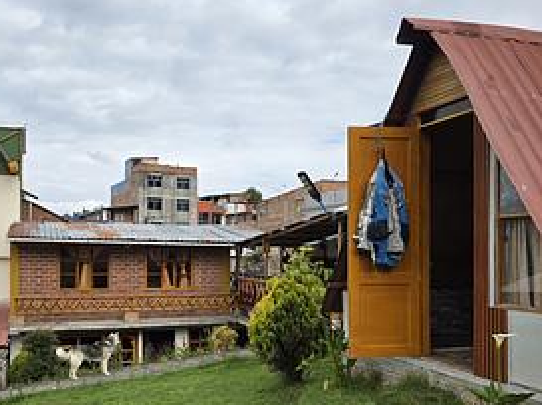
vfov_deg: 39.4
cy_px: 246
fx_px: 563
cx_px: 178
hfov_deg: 50.4
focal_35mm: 36
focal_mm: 6.3
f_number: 1.7
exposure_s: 1/666
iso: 12
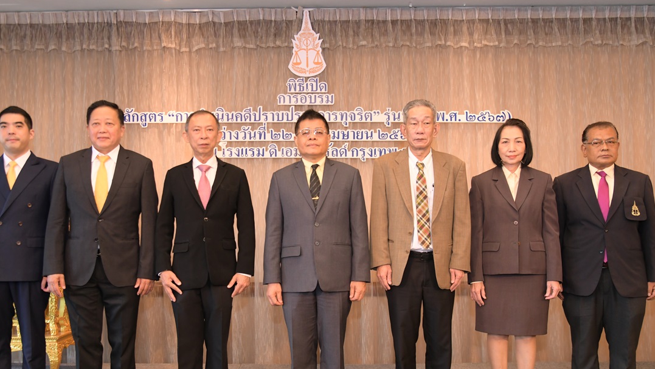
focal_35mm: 35
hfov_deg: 56.6
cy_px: 220
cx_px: 321
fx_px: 608
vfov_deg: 33.6
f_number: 4.5
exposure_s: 1/60
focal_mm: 30
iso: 1600
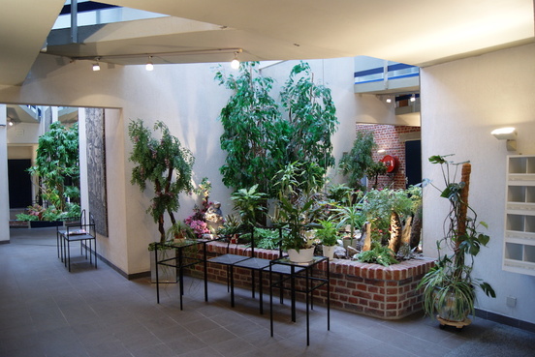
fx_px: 402
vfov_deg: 48.0
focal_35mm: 27
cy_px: 178
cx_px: 268
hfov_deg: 67.3
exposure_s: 1/30
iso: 400
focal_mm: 18
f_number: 3.5
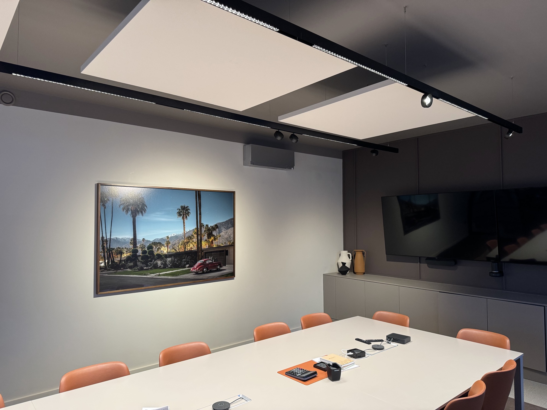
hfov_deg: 71.6
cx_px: 274
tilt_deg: +1.9
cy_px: 205
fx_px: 379
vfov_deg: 56.8
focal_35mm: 24
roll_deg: +0.4
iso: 200
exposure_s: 1/83
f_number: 1.78
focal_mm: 6.76
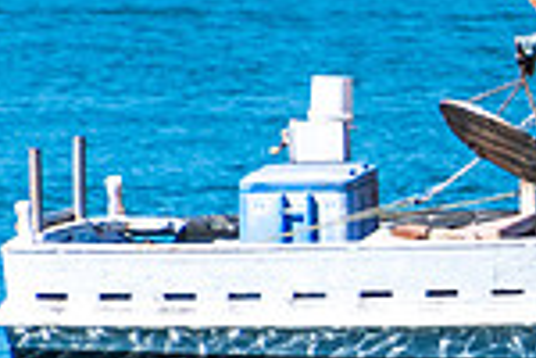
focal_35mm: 1918
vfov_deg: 0.7
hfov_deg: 1.1
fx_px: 28555
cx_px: 733
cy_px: 43
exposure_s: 1/1250
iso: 200
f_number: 6.3
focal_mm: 330
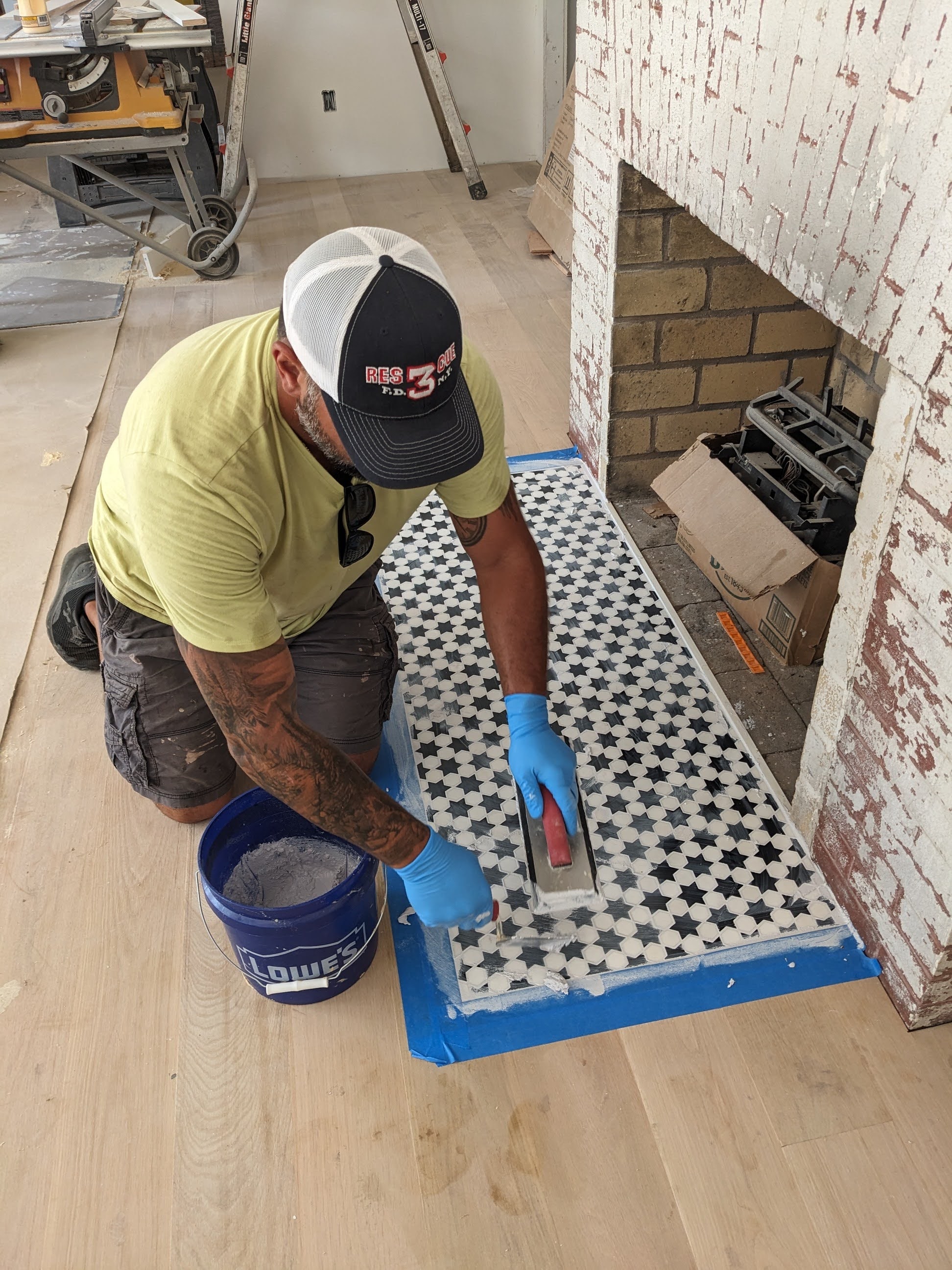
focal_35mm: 27
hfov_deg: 51.4
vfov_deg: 65.3
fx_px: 990
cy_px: 635
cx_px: 476
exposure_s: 1/66.5
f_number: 1.73
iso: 60
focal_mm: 4.38
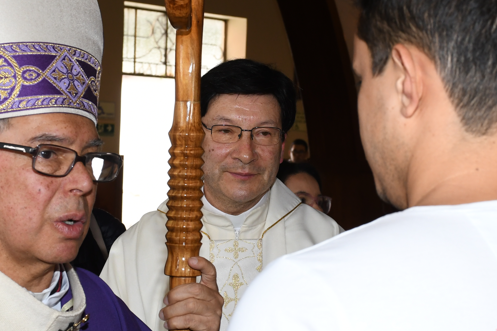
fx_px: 1656
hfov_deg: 17.1
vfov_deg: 11.4
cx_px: 276
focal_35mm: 120
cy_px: 163
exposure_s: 1/100
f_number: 7.1
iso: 640
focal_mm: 38
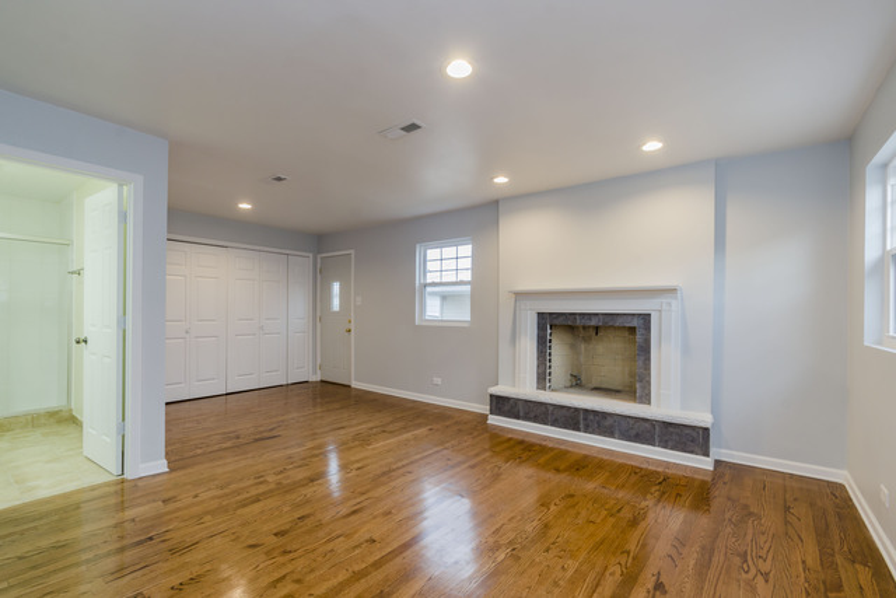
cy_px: 299
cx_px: 448
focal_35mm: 15
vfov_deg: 77.4
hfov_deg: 100.4
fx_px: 373
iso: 200
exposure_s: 1/6
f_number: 9.5
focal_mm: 10
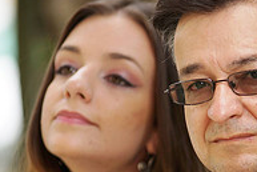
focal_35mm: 480
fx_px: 3429
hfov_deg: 4.3
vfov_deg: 2.9
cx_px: 242
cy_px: 165
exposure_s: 1/200
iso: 100
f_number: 2.8
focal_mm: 160
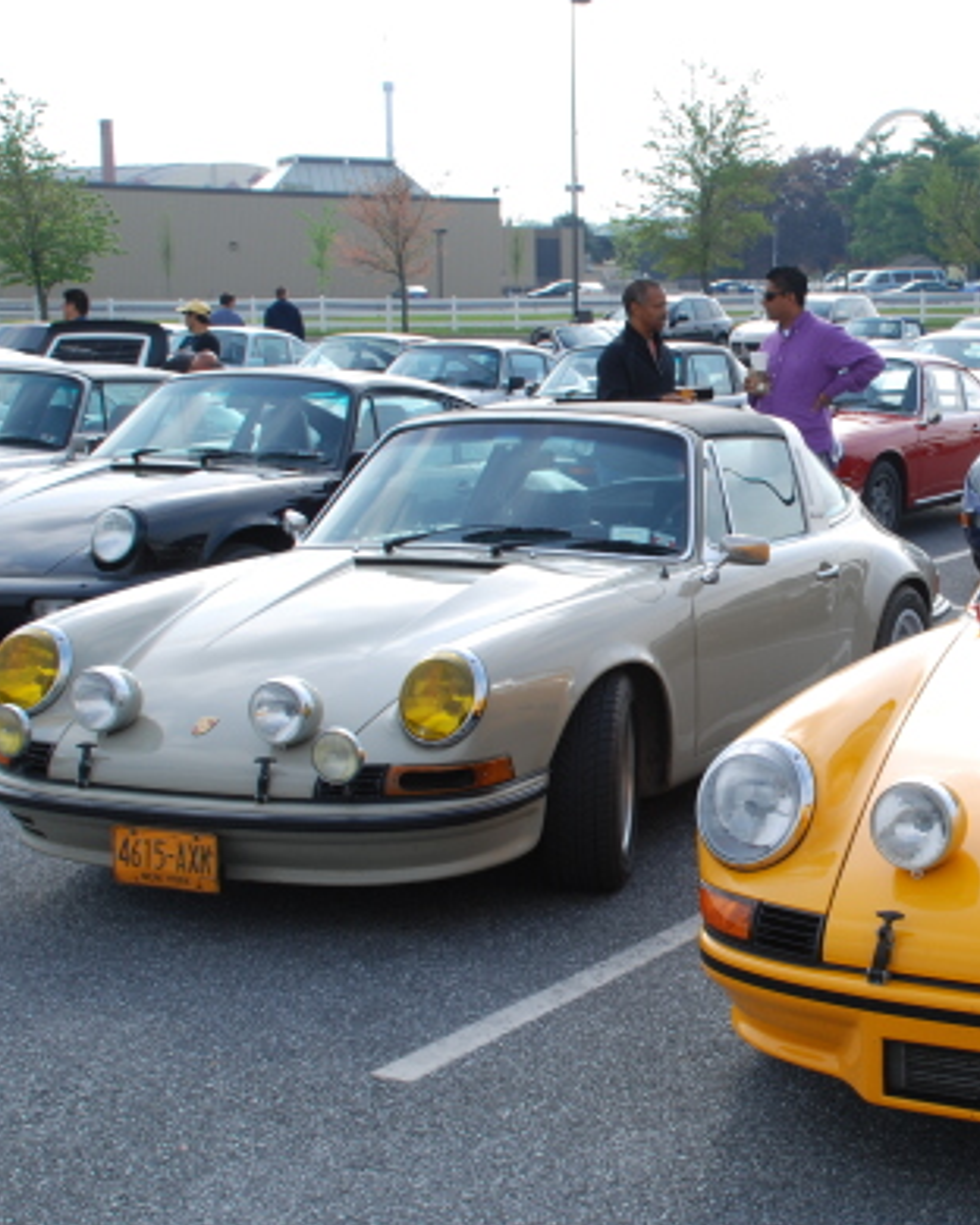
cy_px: 634
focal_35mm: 60
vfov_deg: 31.4
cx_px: 868
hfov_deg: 24.7
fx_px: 2175
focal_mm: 26
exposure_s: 1/60
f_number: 13
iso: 100
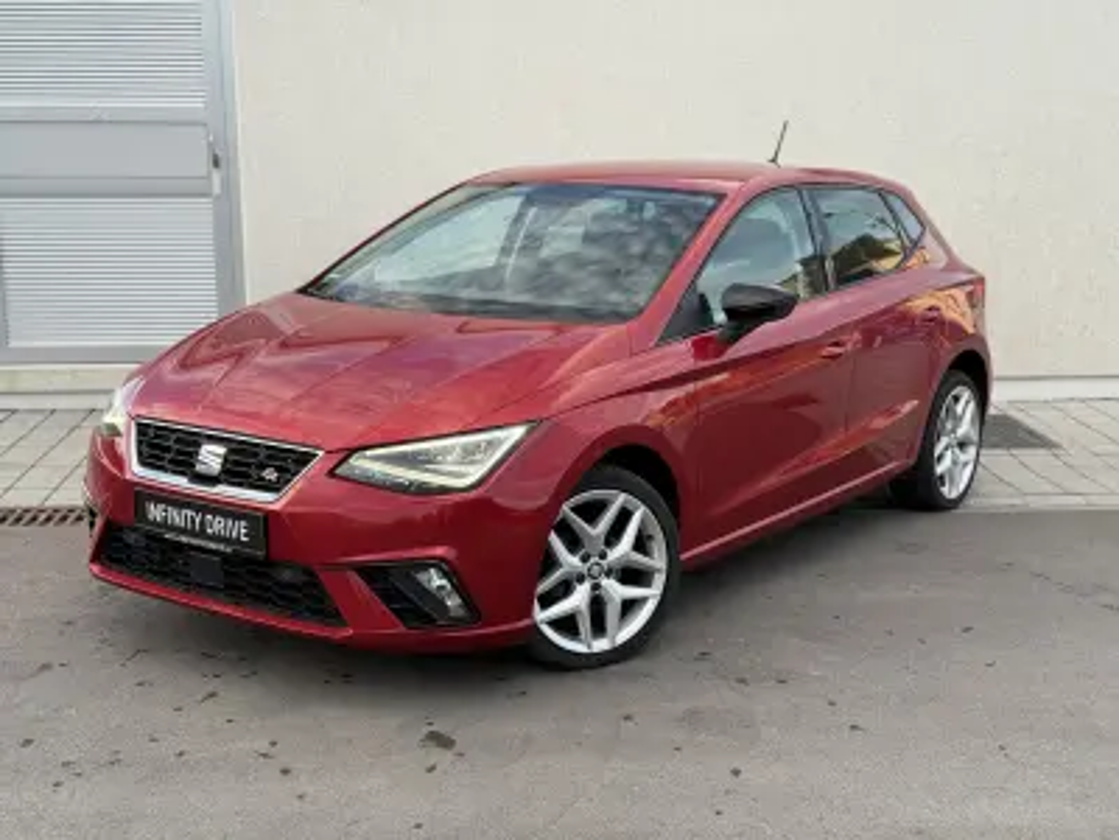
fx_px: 1552
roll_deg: -0.1
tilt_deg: -11.0
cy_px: 420
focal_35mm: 48
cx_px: 560
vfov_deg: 30.3
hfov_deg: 39.7
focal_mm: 6.76
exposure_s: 1/390
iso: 64
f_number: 1.78
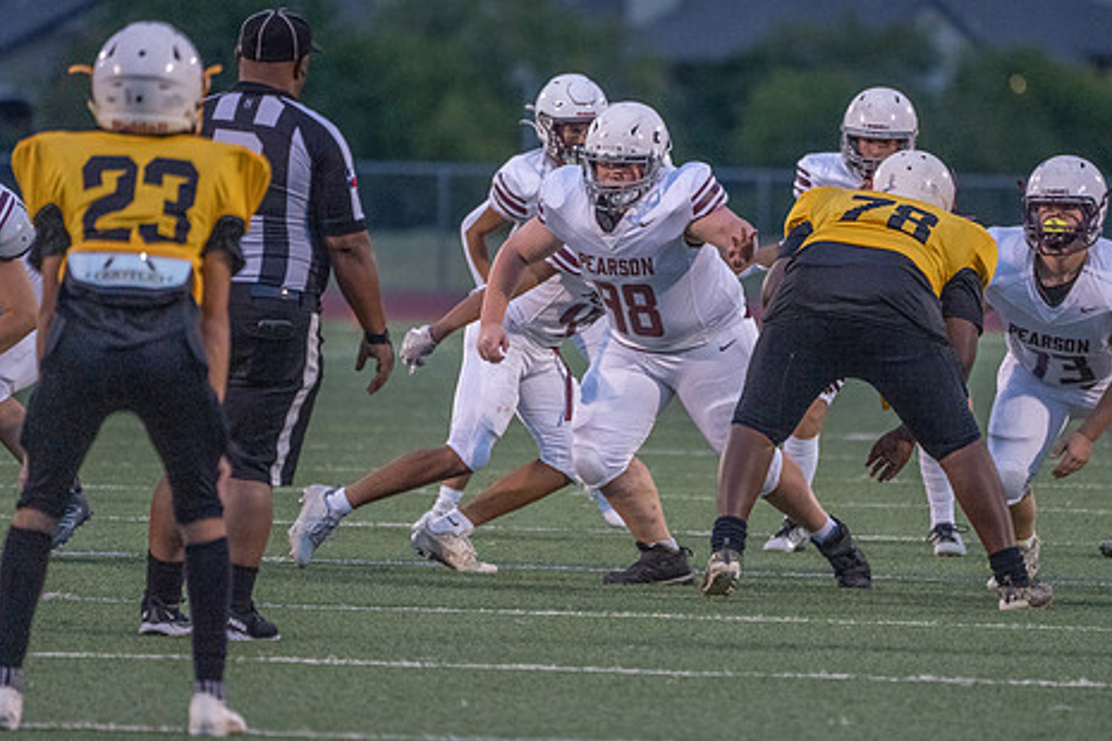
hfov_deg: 4.1
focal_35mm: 499
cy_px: 324
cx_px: 674
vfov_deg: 2.8
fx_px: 15412
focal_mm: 400
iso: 8000
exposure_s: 1/1000
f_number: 5.6
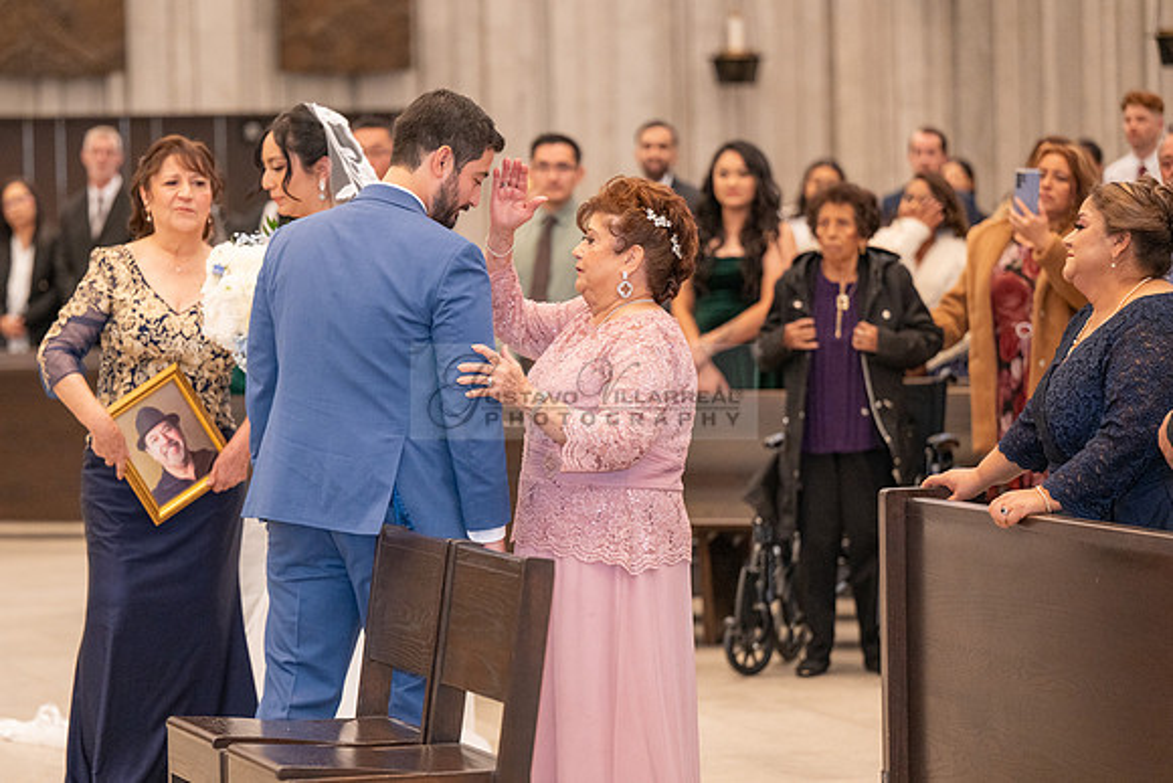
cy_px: 451
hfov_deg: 14.6
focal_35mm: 140
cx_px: 488
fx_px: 4569
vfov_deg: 9.8
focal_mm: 120
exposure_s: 1/200
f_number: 2.8
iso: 1600
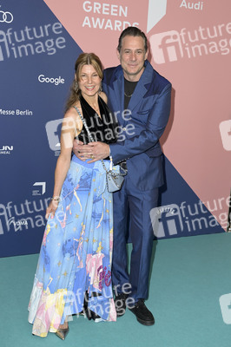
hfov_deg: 28.0
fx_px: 463
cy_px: 174
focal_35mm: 48
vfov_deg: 41.1
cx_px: 116
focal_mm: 48
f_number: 6.3
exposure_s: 1/250
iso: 800
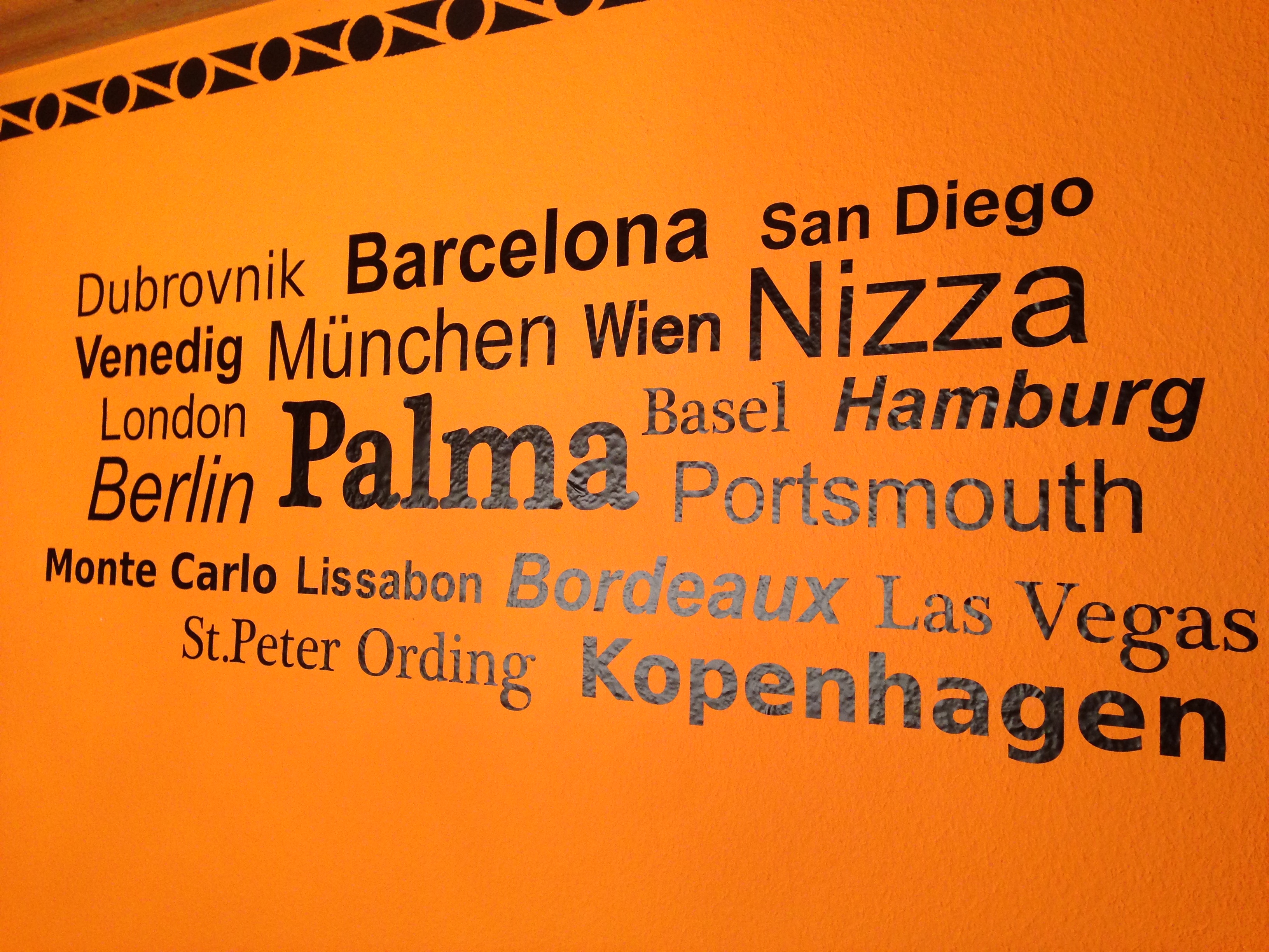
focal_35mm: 33
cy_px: 476
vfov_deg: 42.9
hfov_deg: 55.4
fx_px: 1210
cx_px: 634
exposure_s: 1/20
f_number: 2.4
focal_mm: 4.13
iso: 160
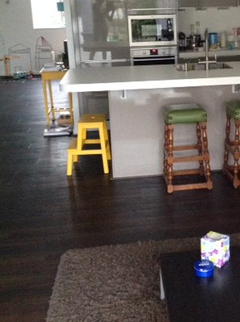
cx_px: 182
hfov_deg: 25.7
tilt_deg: -12.1
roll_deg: +2.2
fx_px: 519
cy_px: 107
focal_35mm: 56
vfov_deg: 34.1
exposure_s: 1/15
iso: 640
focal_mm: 4.28
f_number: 2.4
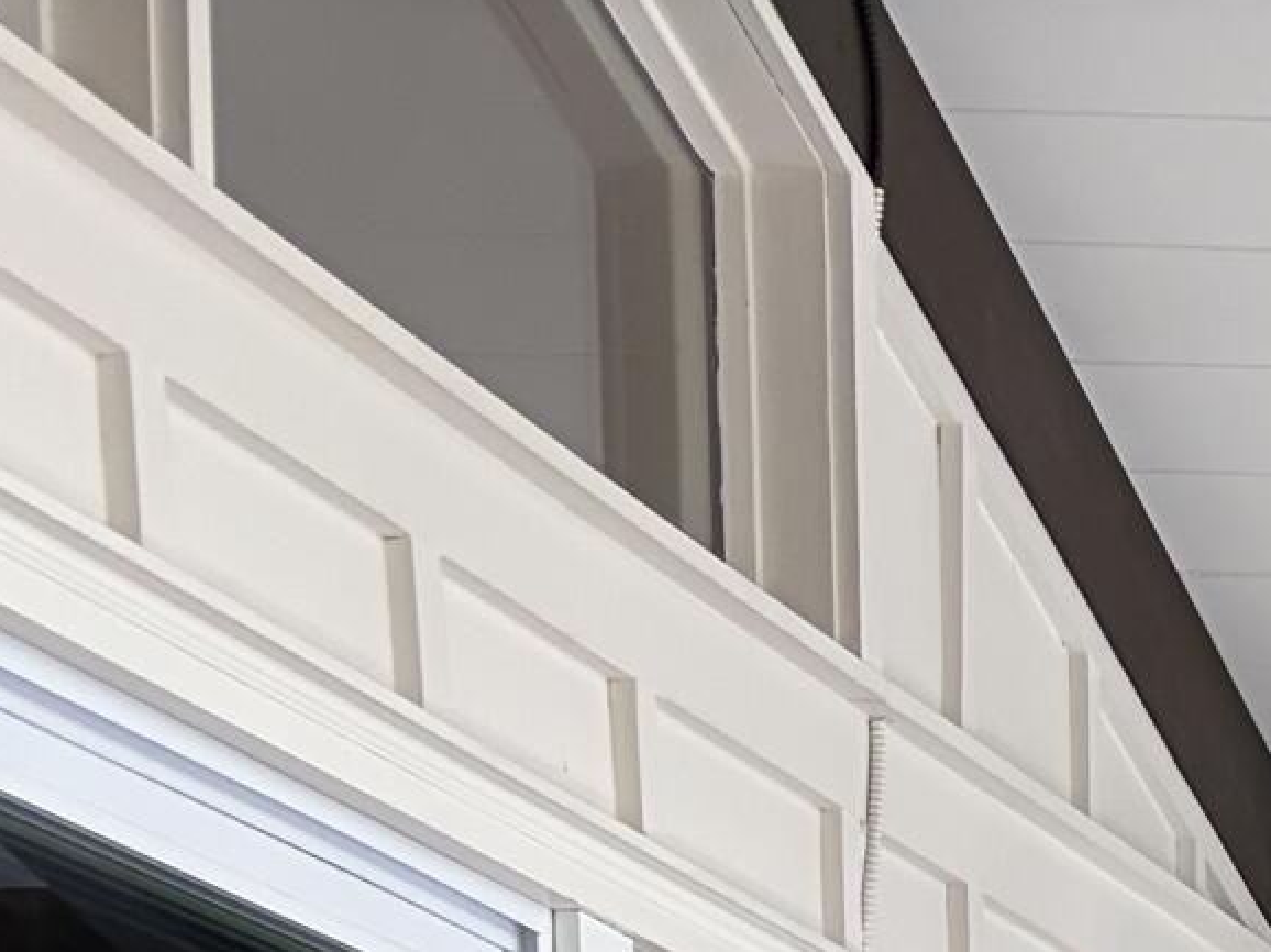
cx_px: 2408
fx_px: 4955
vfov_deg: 9.5
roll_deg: -0.1
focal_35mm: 135
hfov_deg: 13.0
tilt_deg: -6.6
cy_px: 2460
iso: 80
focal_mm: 5.96
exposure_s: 1/121
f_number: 1.6
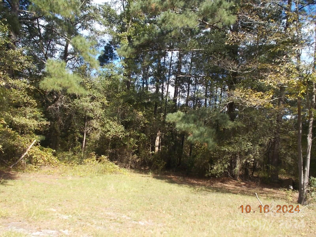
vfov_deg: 41.8
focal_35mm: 34
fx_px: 310
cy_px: 118
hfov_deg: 54.0
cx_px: 158
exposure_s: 1/320
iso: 80
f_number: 3.6
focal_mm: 6
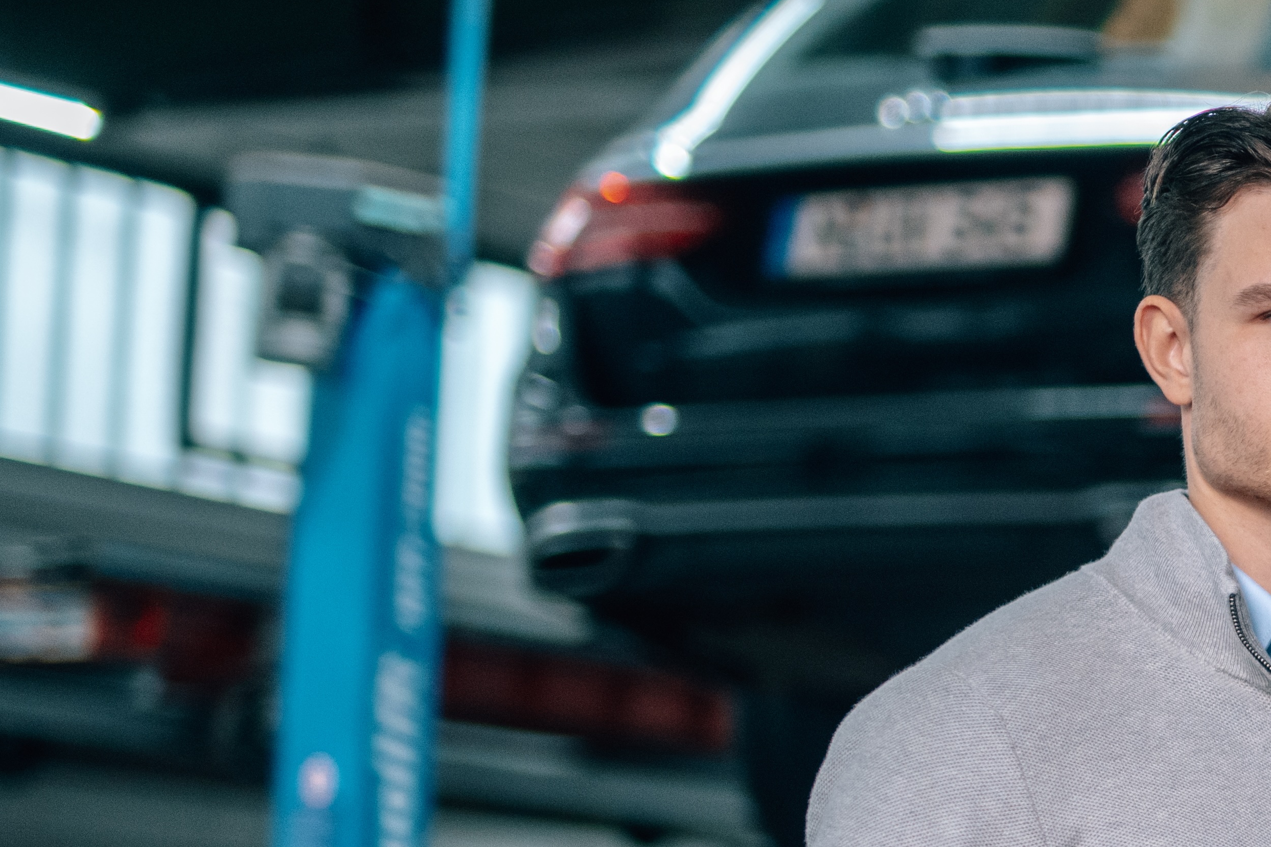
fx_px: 5860
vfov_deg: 8.2
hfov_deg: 11.8
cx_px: 1912
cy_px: 902
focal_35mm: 166
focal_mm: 50
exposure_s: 1/500
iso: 500
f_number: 1.4
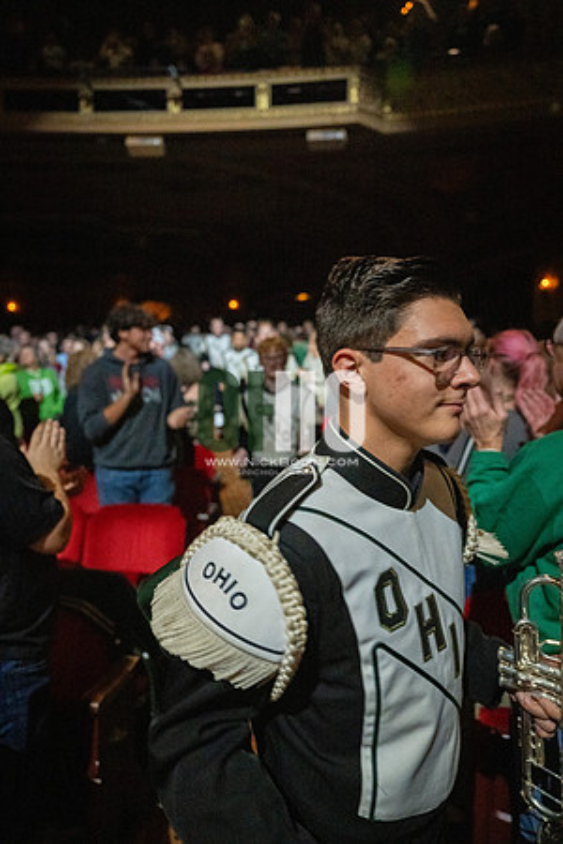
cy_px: 422
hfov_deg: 51.3
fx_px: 586
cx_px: 282
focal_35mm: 25
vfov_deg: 71.5
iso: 12800
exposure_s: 1/500
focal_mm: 25
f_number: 2.8
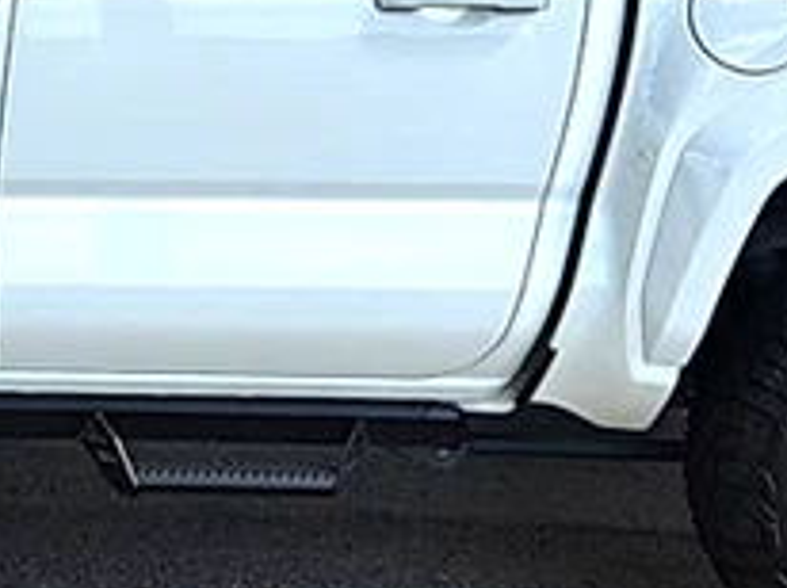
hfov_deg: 21.9
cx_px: -53
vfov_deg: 17.2
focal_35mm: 85
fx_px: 1930
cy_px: 120
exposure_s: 1/3759
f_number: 1.78
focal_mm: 6.76
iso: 80
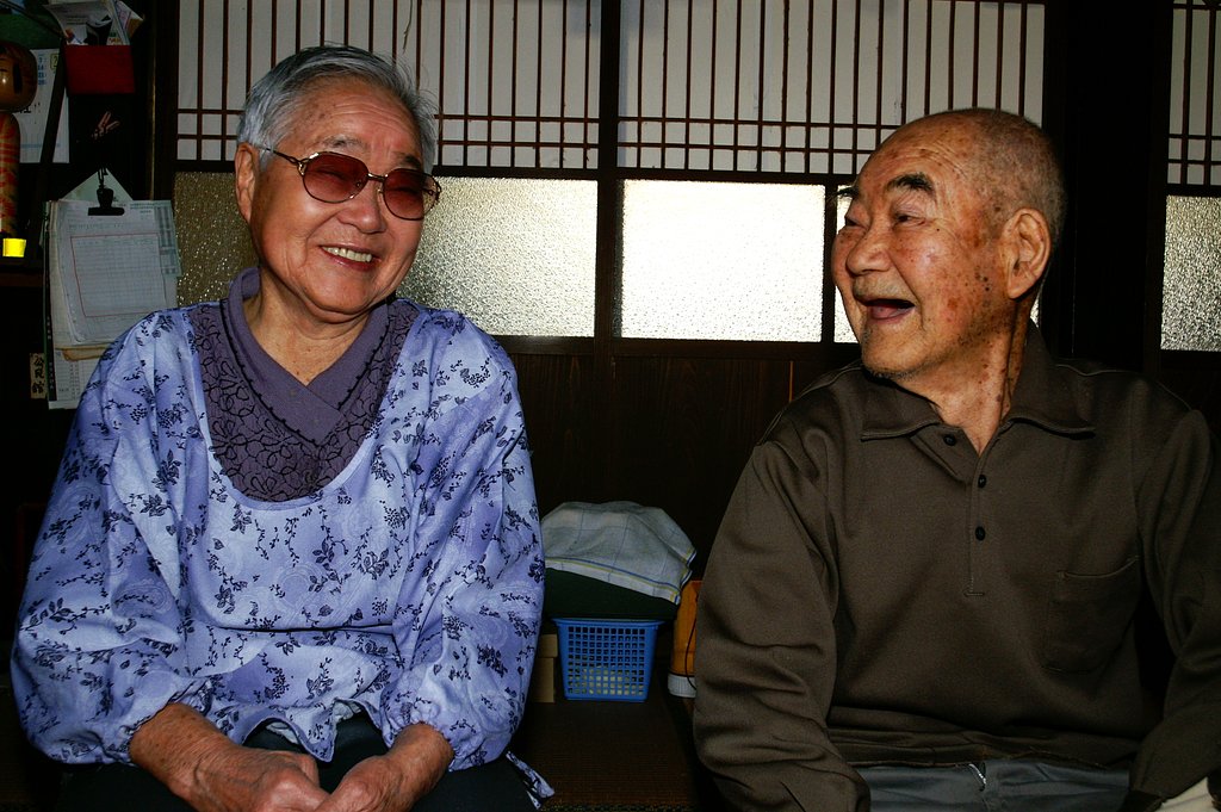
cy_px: 406
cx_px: 610
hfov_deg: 46.4
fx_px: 1423
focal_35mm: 42
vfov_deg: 31.8
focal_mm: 28
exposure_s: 1/125
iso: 400
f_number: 7.1
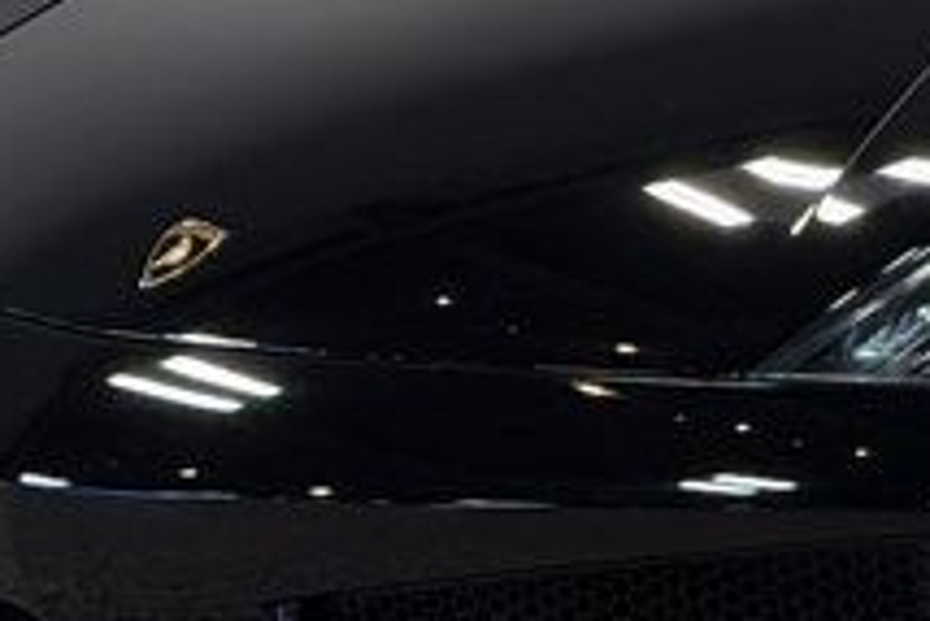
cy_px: -282
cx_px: 1404
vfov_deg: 5.7
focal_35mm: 239
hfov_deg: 8.4
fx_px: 6178
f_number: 1.78
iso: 64
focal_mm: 6.76
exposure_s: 1/334
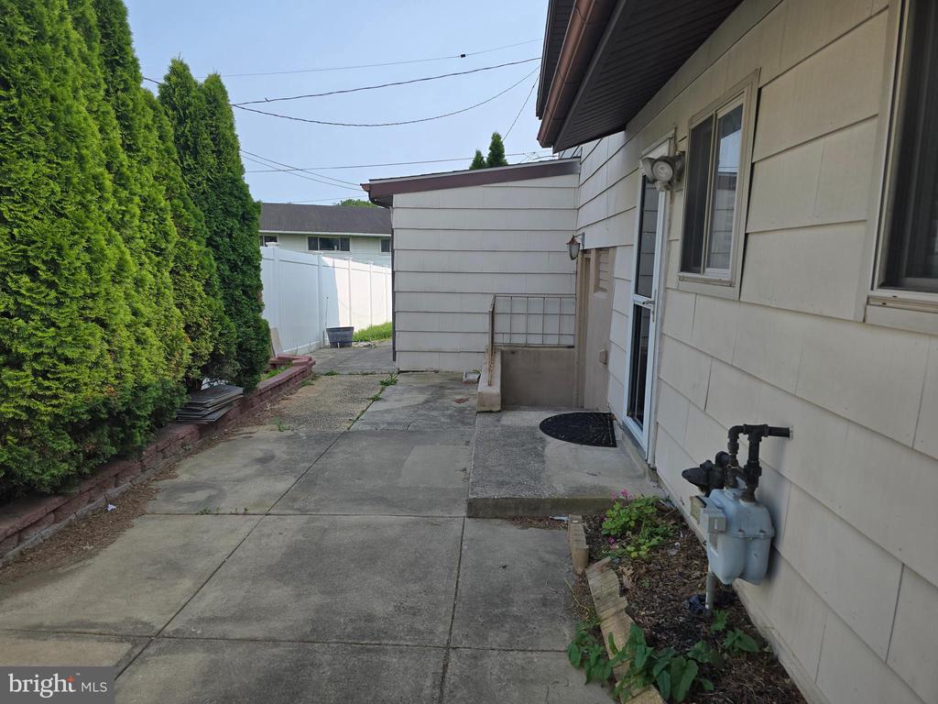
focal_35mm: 23
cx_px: 469
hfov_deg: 73.9
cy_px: 352
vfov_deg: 58.9
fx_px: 623
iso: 12
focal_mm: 6.3
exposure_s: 1/470
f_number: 1.7
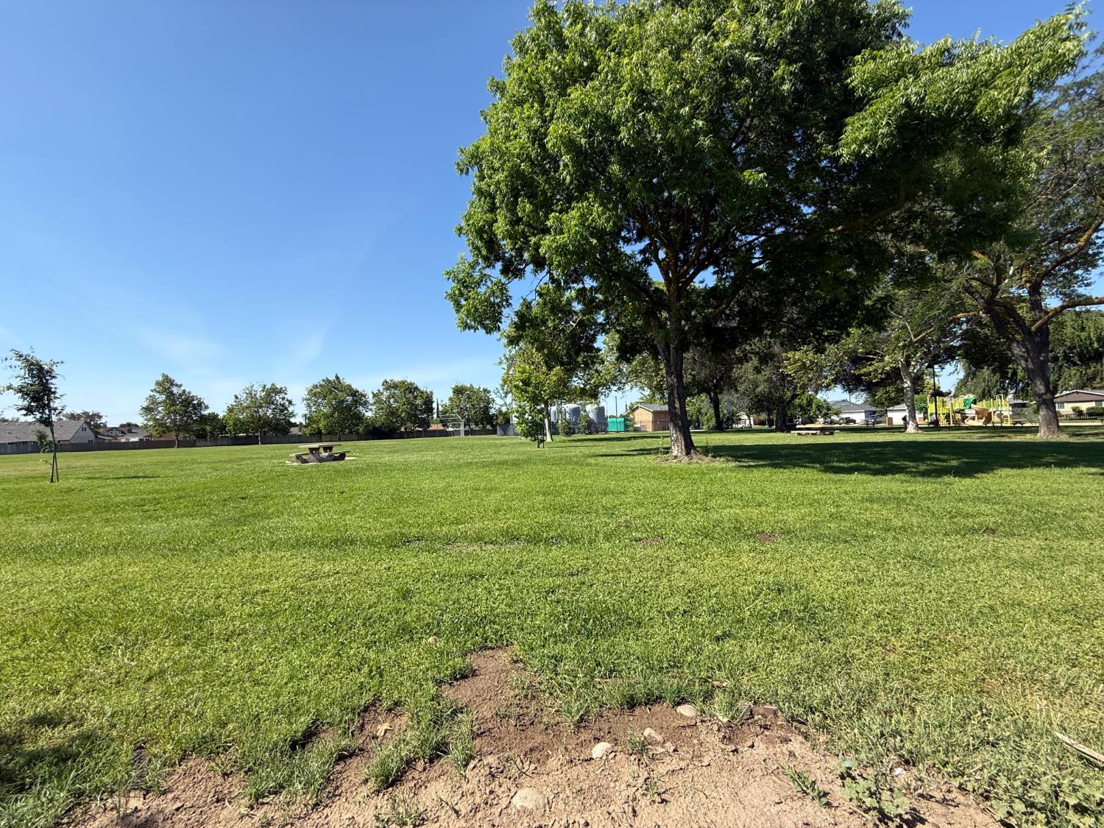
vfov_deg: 85.7
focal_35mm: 14
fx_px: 446
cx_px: 552
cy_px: 414
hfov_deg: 102.1
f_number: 2.2
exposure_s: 1/1312
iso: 50
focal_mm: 2.22
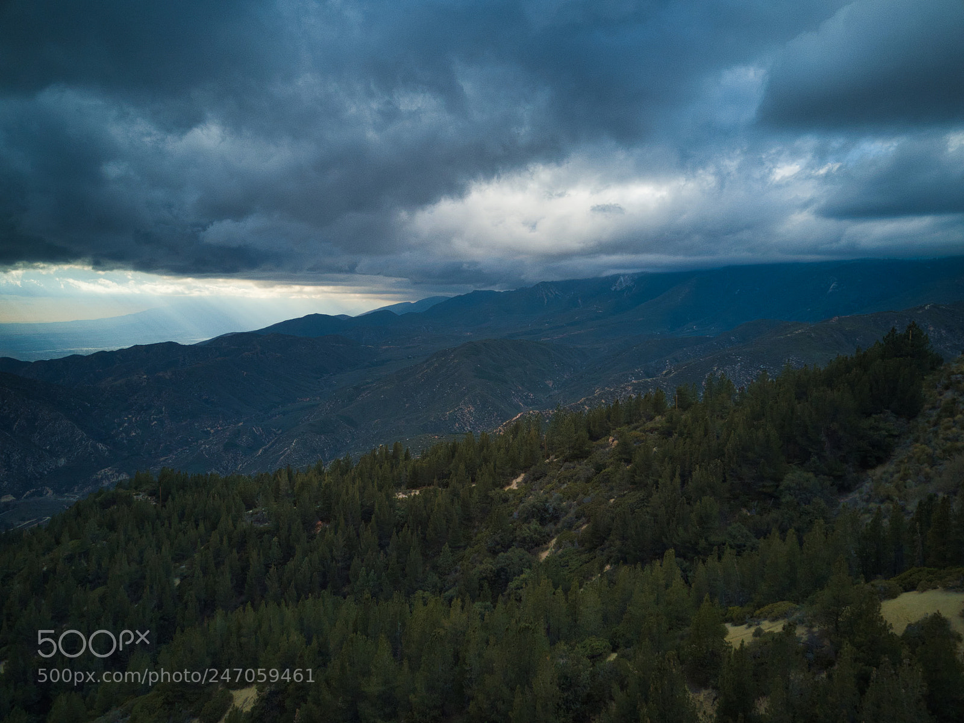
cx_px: 482
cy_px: 362
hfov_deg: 67.3
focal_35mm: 26
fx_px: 724
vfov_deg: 53.0
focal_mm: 4.7
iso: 100
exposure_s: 1/1250
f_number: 2.2
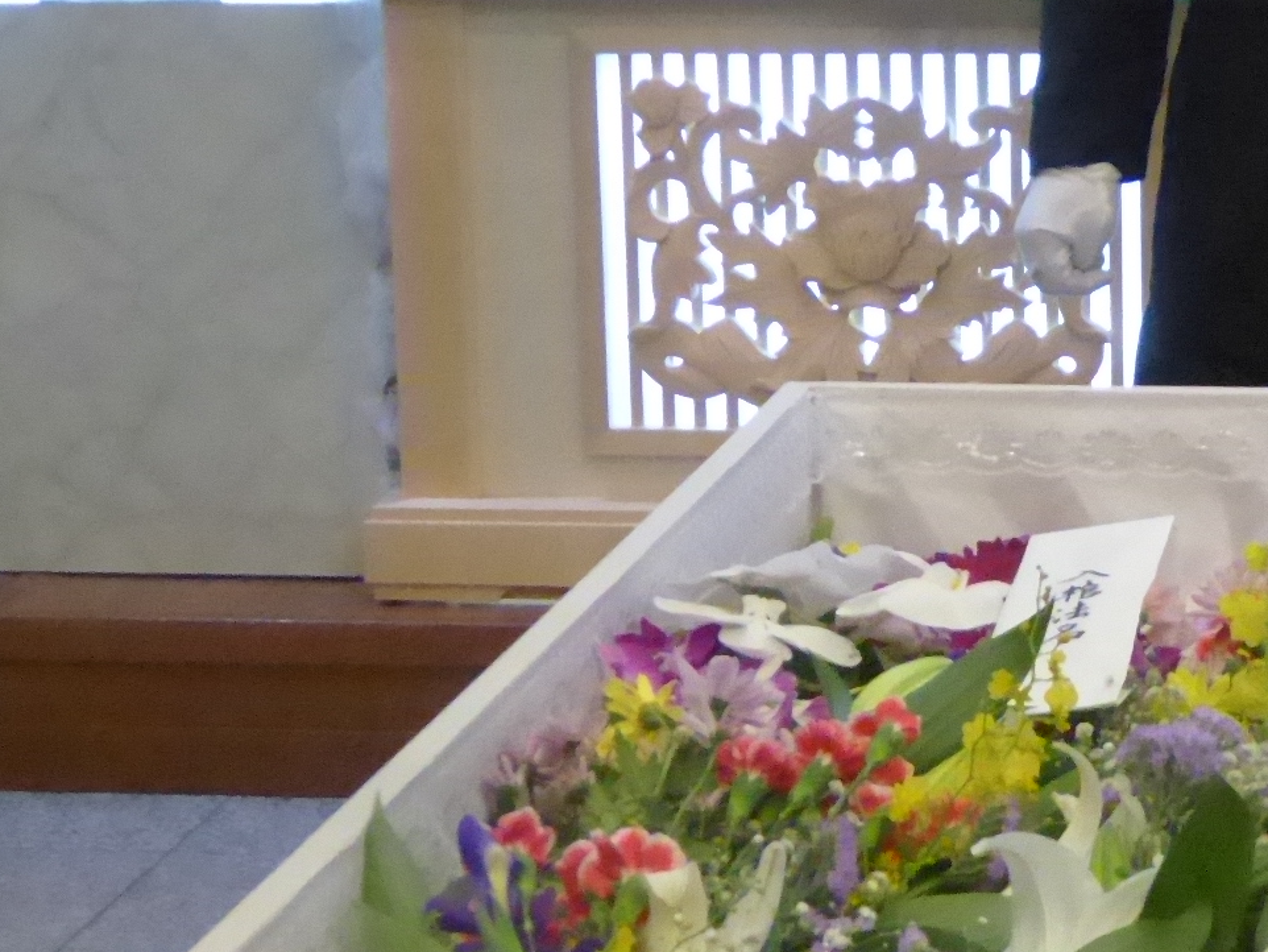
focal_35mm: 141
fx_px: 5166
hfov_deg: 13.9
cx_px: 1037
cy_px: 655
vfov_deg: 10.5
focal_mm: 9
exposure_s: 1/100
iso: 1600
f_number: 4.1
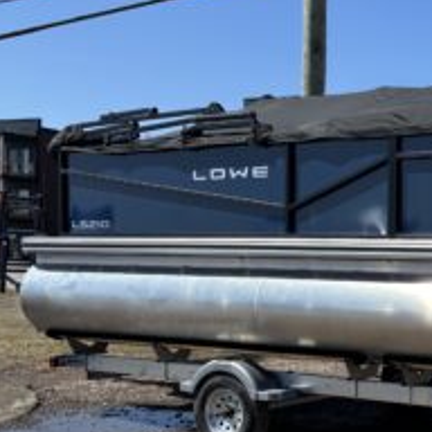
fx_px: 847
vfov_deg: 28.2
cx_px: 506
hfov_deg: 25.9
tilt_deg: -4.9
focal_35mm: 60
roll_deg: -3.7
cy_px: 325
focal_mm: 5.96
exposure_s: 1/3311
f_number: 1.6
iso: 50
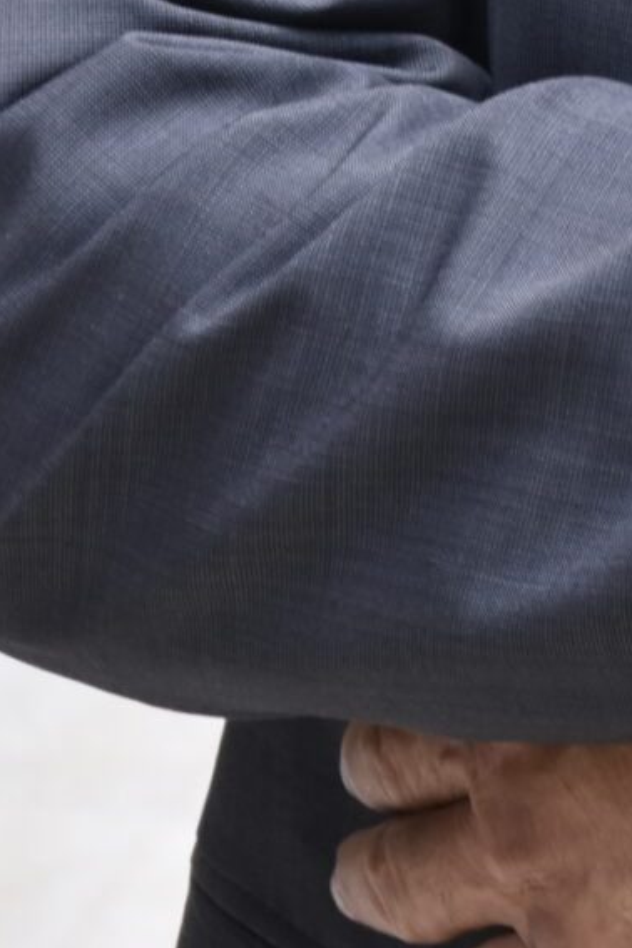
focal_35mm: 447
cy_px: -655
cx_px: 1129
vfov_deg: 4.6
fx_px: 11770
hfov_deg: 3.1
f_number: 9.5
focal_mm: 66
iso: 400
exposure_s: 1/125
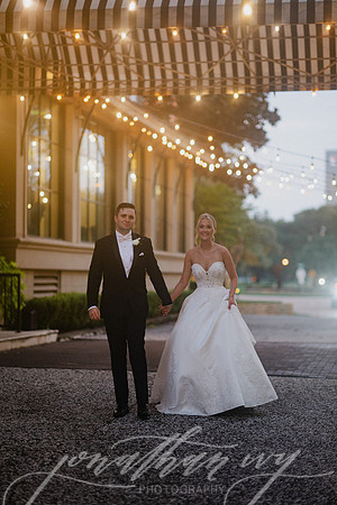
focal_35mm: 85
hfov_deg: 16.1
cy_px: 252
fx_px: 1193
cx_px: 168
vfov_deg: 23.9
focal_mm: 85
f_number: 1.8
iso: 500
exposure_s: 1/160
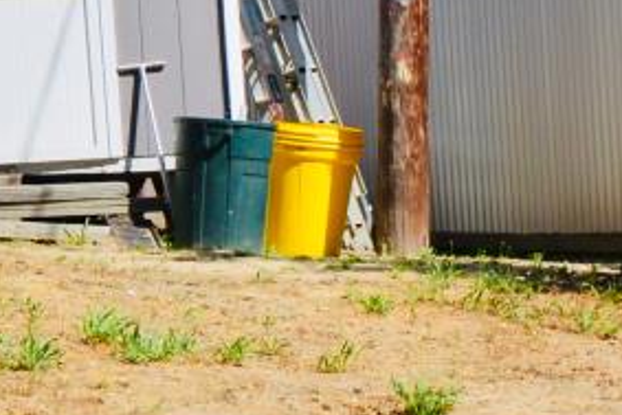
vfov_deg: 7.5
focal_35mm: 183
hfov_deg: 10.8
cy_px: 448
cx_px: 976
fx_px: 3157
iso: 200
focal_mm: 23
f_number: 10
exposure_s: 1/320
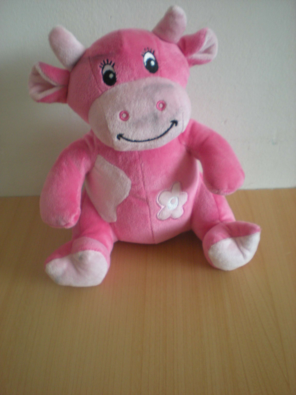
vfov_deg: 49.0
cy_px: 198
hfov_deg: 37.7
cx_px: 148
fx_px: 433
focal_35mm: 38
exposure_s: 1/13.6
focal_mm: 6.3
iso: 200
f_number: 3.1
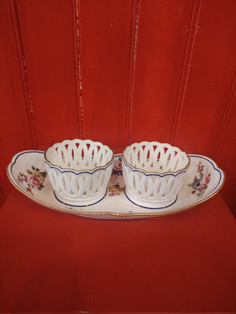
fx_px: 218
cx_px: 118
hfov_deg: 56.8
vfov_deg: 71.6
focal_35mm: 24
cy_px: 157
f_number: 1.75
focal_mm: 5.25
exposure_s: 1/25
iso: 822
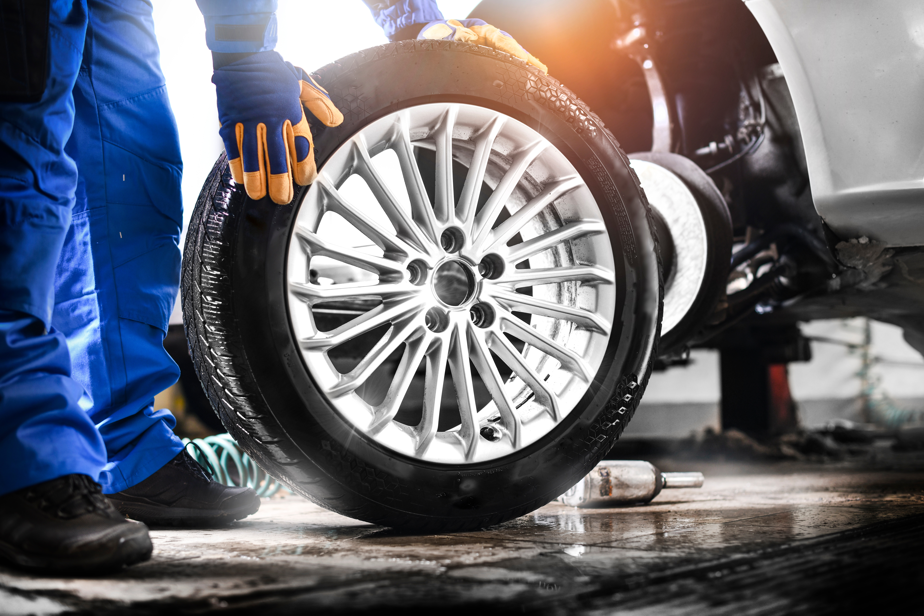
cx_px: 462
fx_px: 1283
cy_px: 308
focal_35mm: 50
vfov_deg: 27.0
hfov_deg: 39.6
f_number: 2.8
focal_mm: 50
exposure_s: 1/200
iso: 200
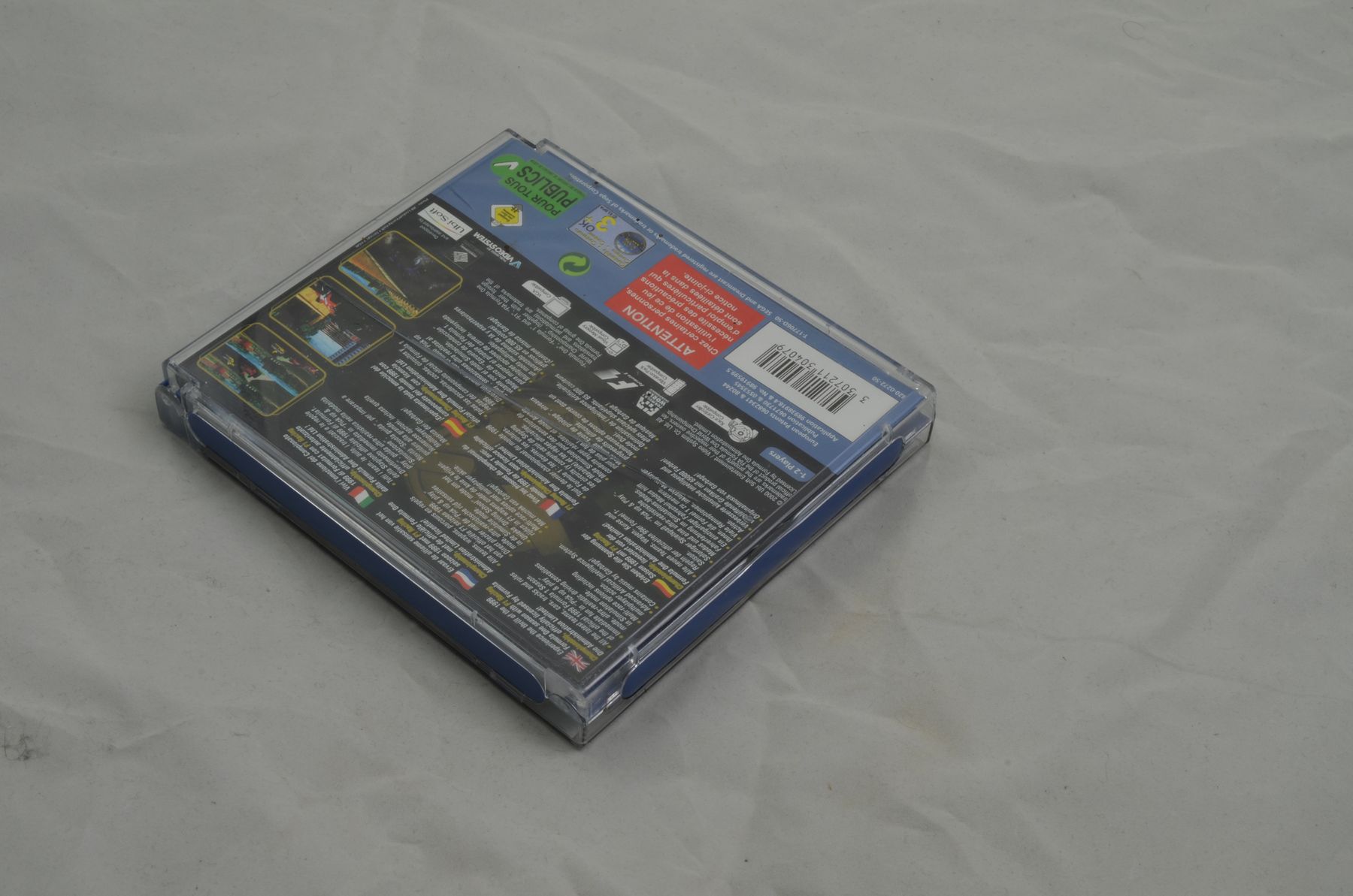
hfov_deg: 33.5
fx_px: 2251
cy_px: 448
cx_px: 676
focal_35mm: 60
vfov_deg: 22.5
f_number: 20
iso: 100
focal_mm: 40
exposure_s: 1/3
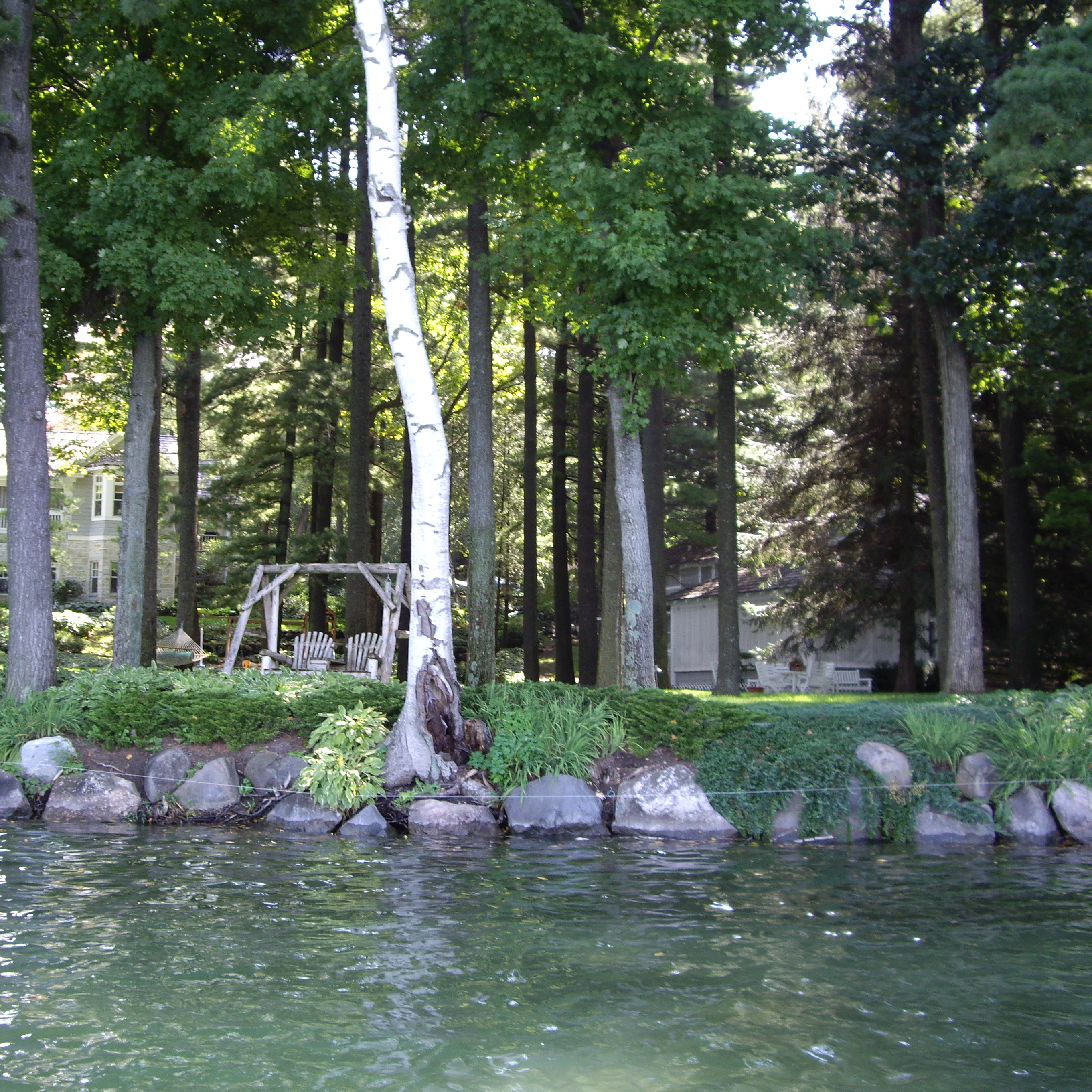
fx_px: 1606
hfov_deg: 37.4
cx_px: 425
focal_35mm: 45
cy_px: 545
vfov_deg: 37.6
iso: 100
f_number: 2.8
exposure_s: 1/80
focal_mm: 7.9
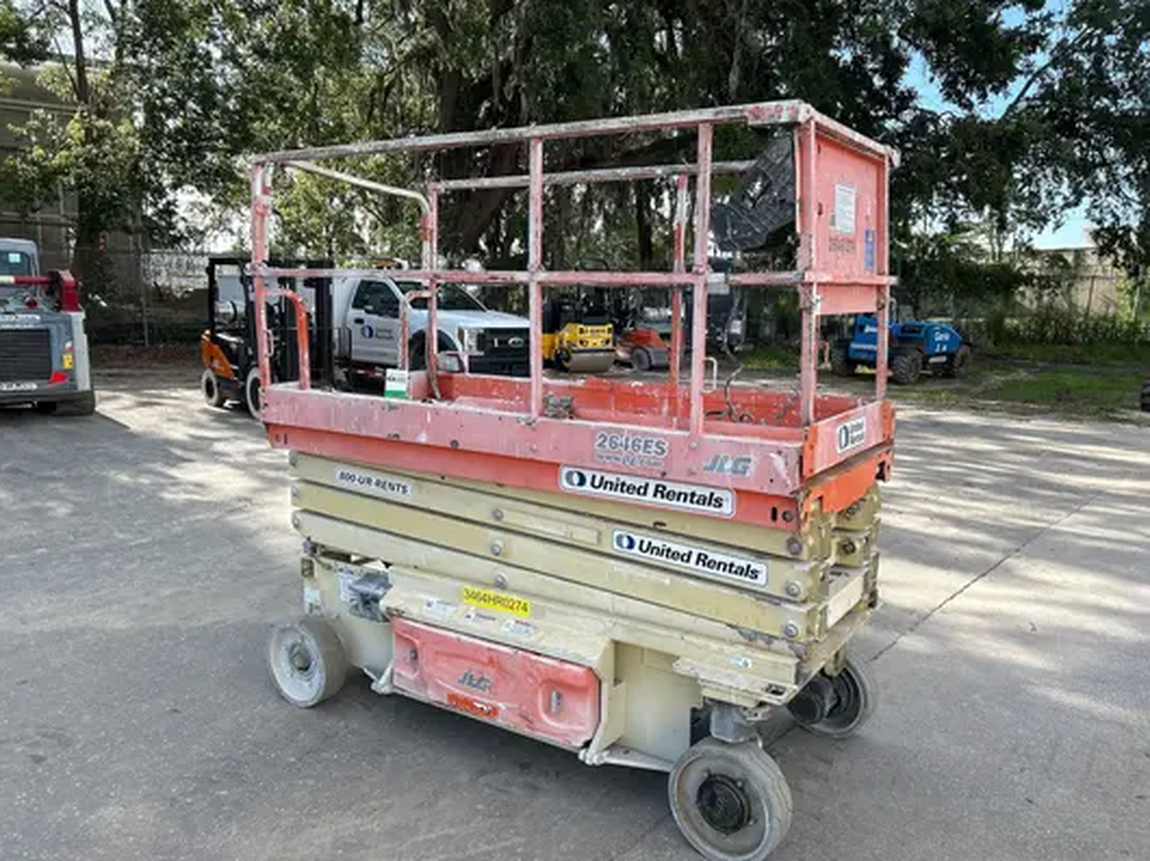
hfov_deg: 65.3
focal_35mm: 27
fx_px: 897
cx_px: 592
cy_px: 439
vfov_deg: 51.3
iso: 50
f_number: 1.5
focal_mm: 5.7
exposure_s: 1/1449
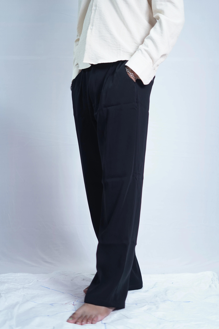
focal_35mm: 50
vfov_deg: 39.6
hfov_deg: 27.0
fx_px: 456
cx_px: 110
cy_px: 164
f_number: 1.8
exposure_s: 1/160
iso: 500
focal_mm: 50
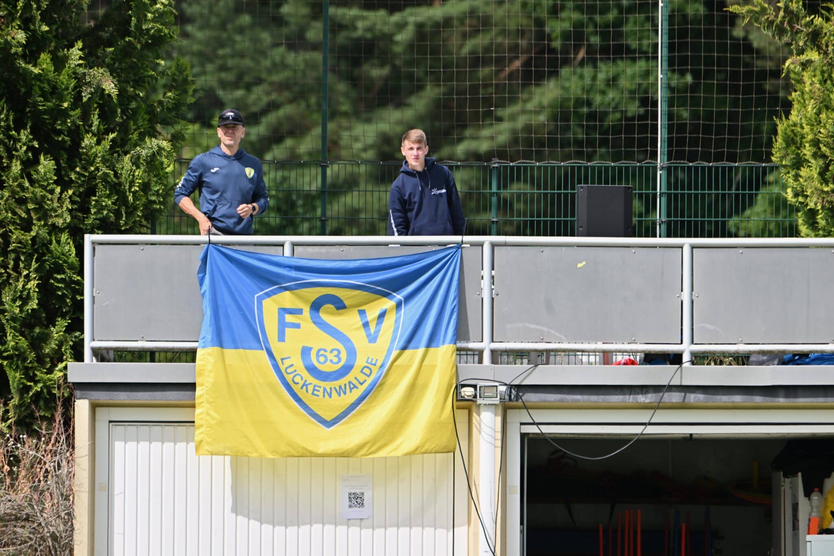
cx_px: 417
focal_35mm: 400
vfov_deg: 3.4
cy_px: 278
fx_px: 9265
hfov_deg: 5.2
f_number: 5.6
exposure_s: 1/1600
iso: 280
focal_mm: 400
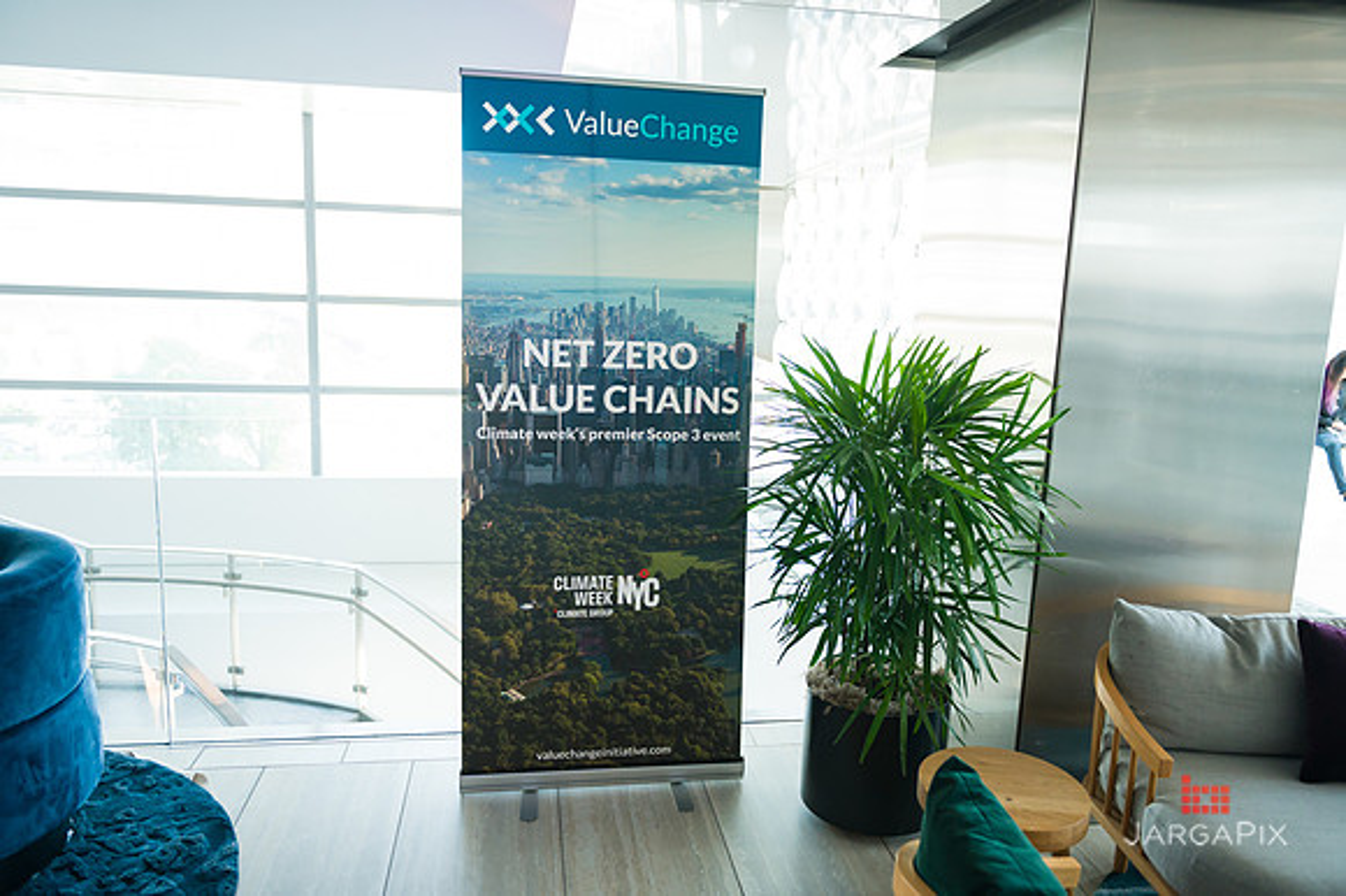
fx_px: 944
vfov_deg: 50.8
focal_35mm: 25
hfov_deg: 71.0
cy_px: 438
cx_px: 673
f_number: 3.2
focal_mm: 24
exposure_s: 1/400
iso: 1600
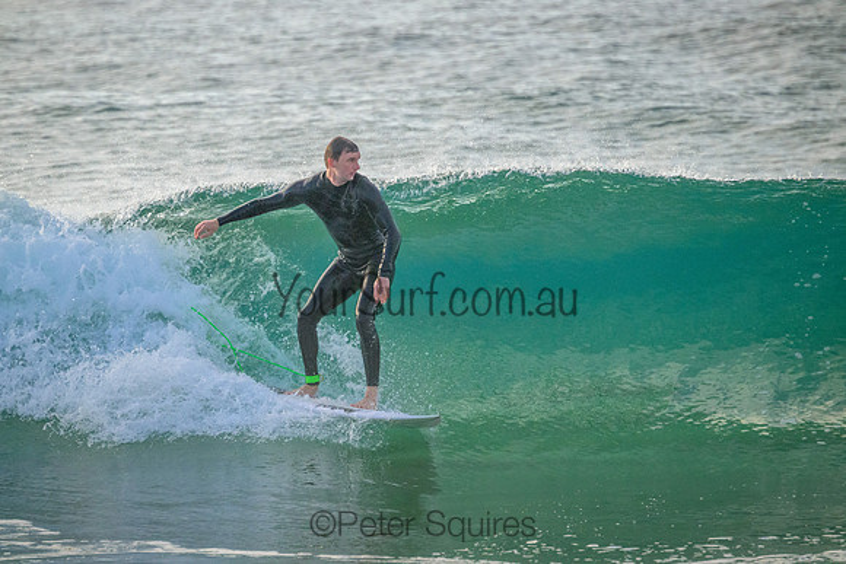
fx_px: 16453
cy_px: 282
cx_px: 423
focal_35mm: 700
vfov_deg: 2.0
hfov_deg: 2.9
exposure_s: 1/2000
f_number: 11
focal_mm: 700
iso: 4500
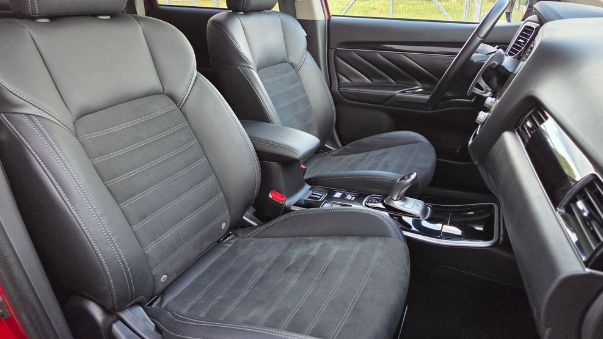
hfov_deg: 71.9
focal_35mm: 26
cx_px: 307
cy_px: 157
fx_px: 416
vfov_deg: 44.3
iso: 125
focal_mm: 5.4
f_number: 1.8
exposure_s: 1/180
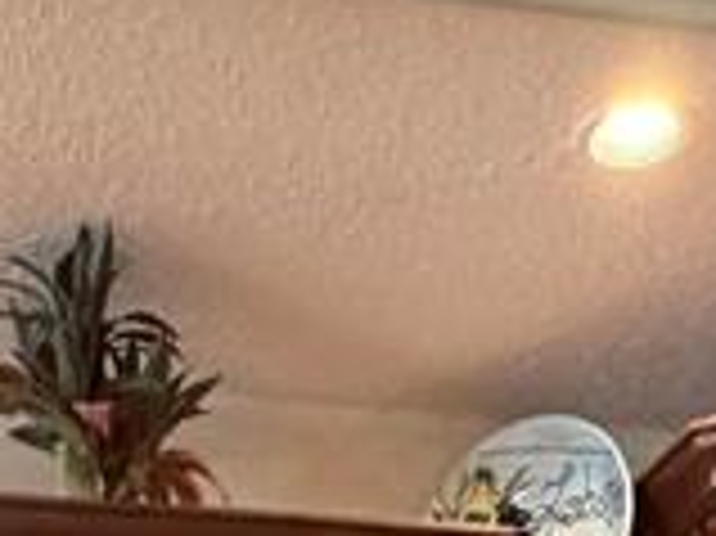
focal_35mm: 90
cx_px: 180
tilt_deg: -2.1
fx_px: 1860
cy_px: 1423
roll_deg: +0.8
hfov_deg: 21.6
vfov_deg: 11.9
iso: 400
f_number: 2.2
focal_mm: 2.22
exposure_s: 1/60
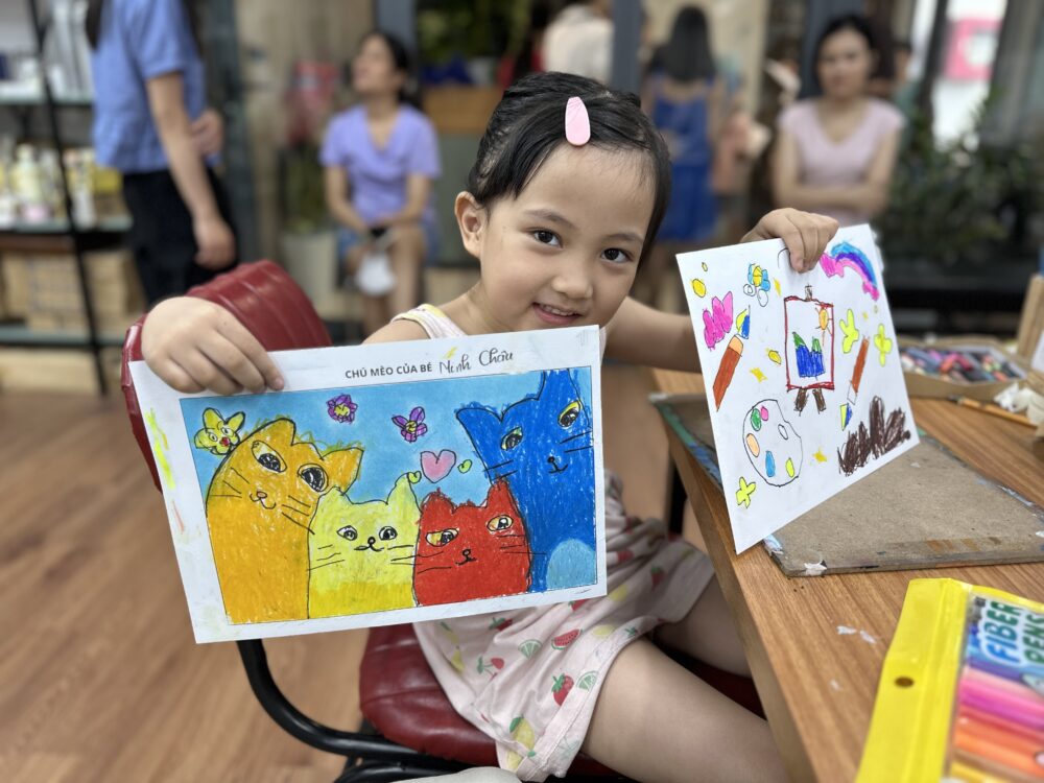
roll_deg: -1.1
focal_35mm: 24
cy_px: 392
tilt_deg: -19.4
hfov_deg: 71.6
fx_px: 724
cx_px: 522
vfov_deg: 56.8
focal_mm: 6.86
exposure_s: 1/100
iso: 125
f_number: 1.78
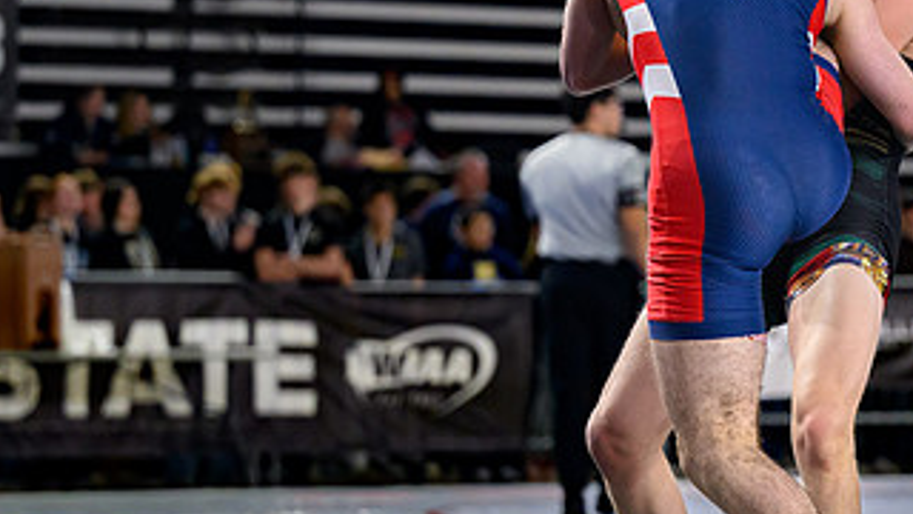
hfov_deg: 9.3
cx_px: 904
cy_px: 153
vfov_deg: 5.3
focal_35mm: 231
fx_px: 5592
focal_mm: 98
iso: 3200
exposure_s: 1/800
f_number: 2.8
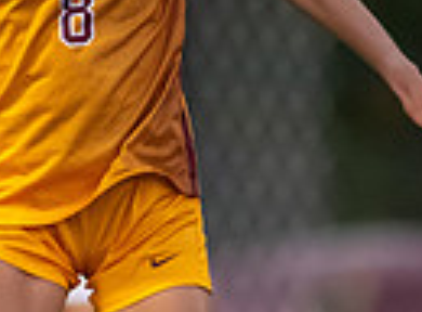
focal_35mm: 2185
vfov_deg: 0.7
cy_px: 281
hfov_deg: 0.9
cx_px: 97
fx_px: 26490
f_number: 2.8
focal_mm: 300
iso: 4000
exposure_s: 1/1000
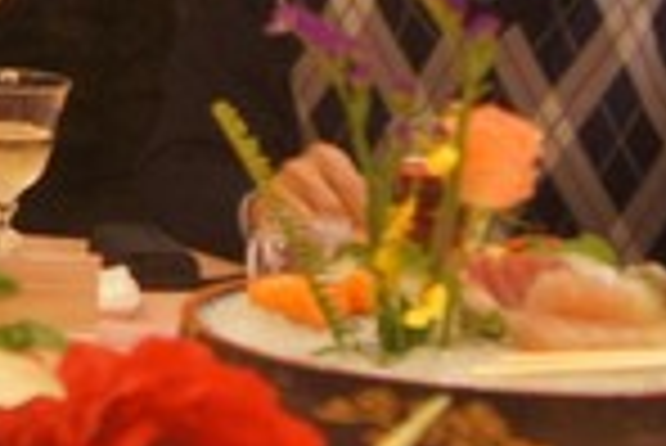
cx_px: -526
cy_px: -187
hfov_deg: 10.0
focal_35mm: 194
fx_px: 3592
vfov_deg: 7.0
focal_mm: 32
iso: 1600
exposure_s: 1/25
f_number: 4.5
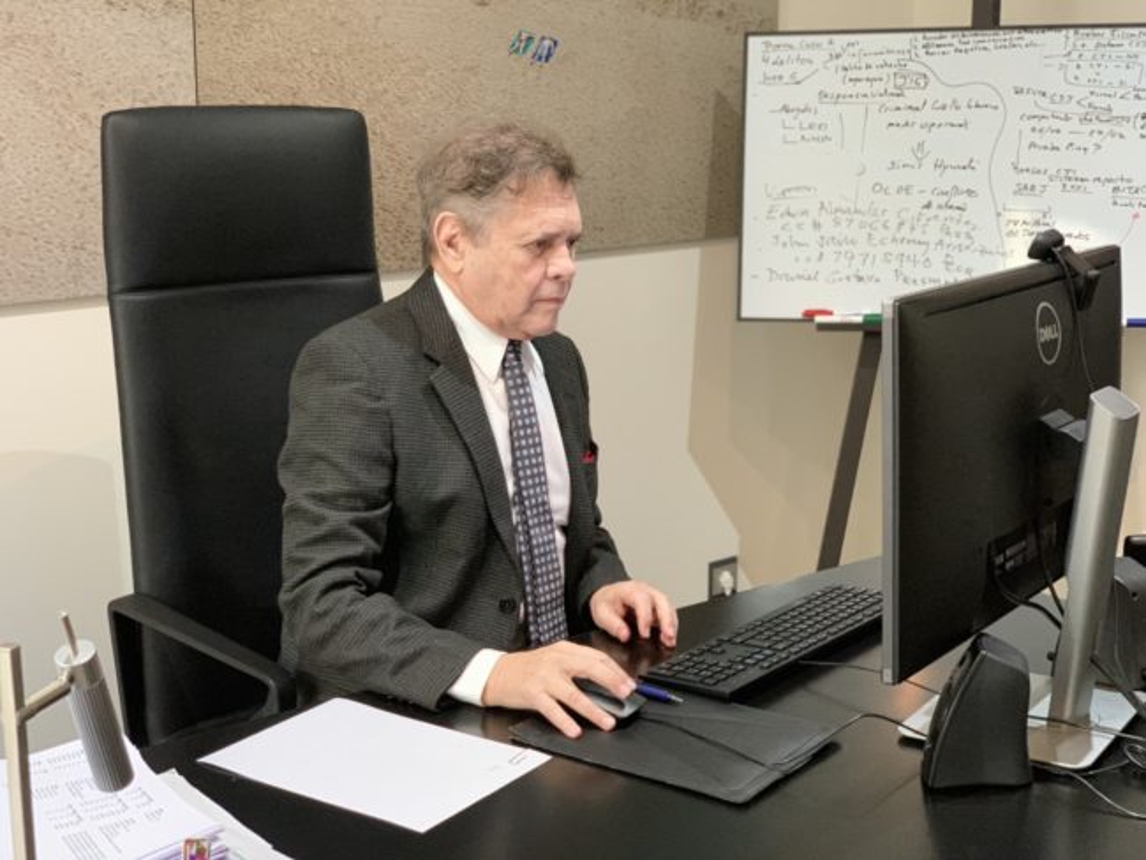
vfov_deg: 28.1
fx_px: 1722
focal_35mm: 52
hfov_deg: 36.8
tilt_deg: -11.9
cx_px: 573
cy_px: 430
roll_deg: -0.1
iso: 320
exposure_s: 1/50
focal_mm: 6
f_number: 2.4
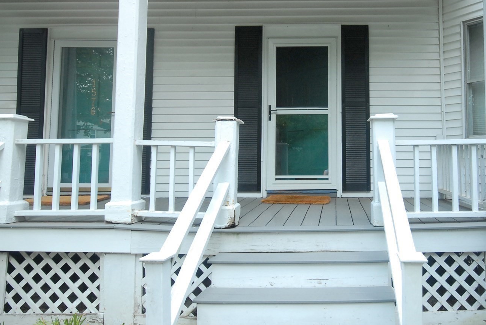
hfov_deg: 64.5
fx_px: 370
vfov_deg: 47.3
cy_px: 137
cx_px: 331
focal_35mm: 27
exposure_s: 1/60
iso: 400
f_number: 8
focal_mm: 11.5
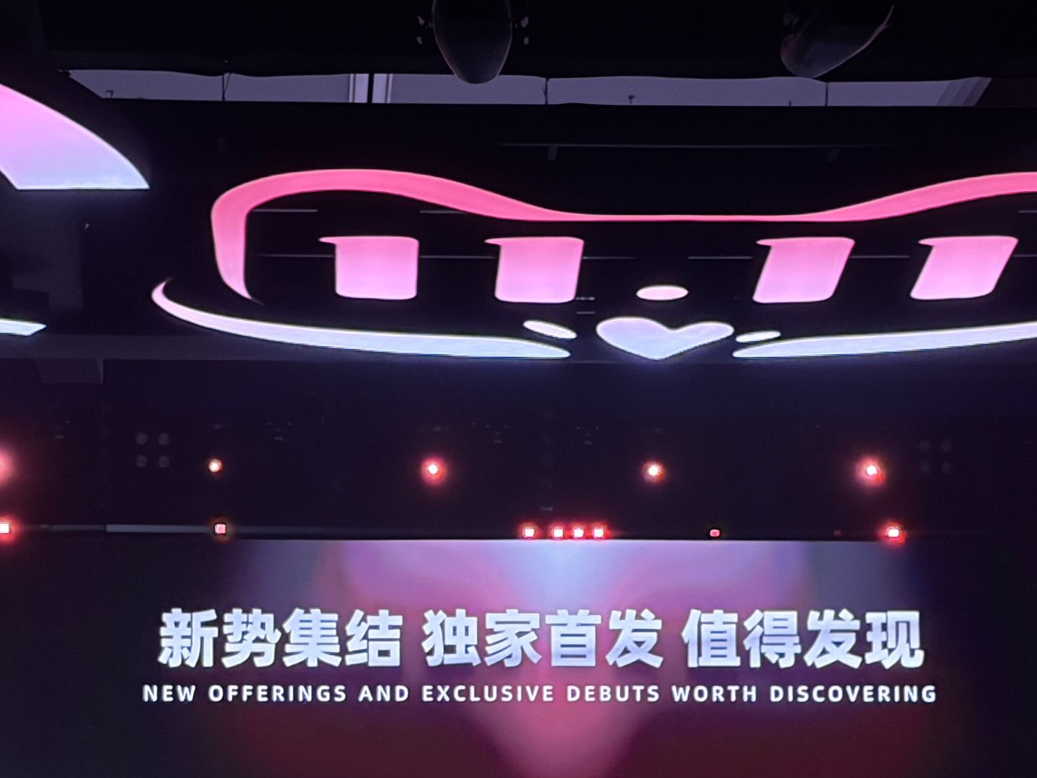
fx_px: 4074
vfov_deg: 10.8
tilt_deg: +6.7
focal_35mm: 136
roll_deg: +0.6
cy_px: 675
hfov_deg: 14.5
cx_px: 535
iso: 80
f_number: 1.6
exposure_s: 1/50
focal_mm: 5.96
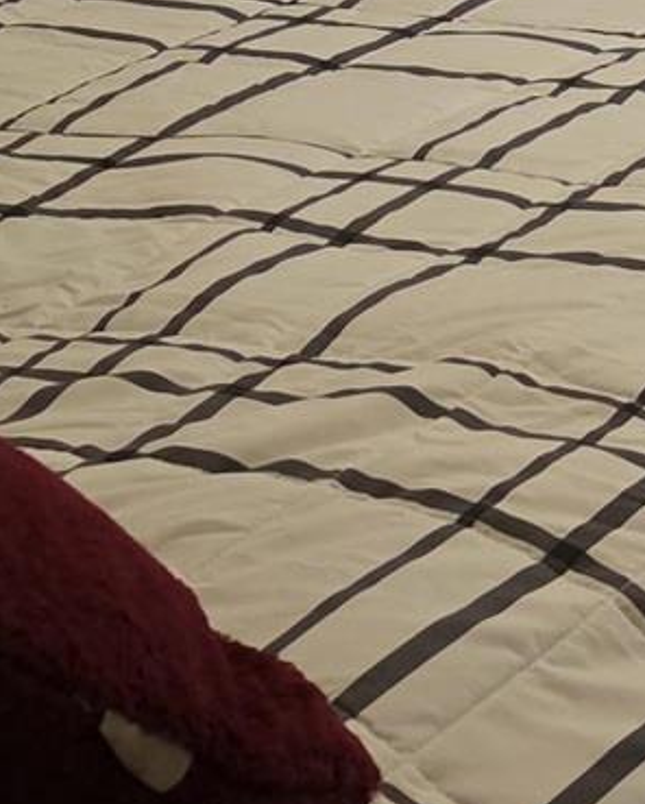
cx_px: 621
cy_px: -314
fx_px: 3335
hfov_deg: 11.0
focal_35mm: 140
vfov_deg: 13.2
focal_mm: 6.3
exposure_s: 1/120
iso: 400
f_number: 1.7
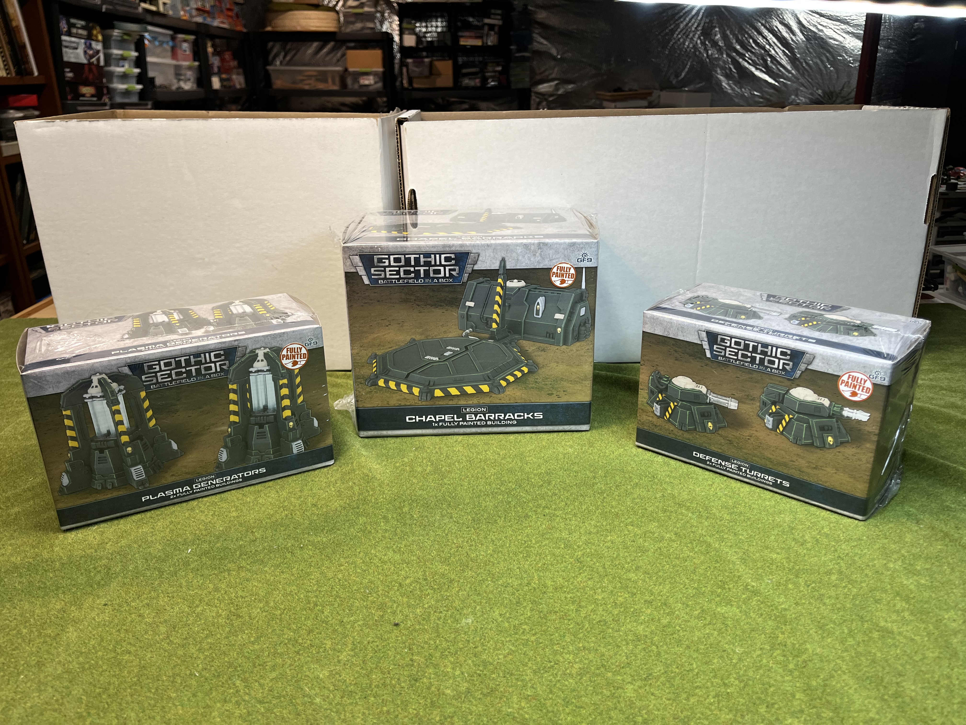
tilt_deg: -20.8
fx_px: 726
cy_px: 362
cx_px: 483
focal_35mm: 26
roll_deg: +0.7
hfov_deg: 67.3
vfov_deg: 53.1
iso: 125
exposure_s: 1/120
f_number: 1.6
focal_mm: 5.1
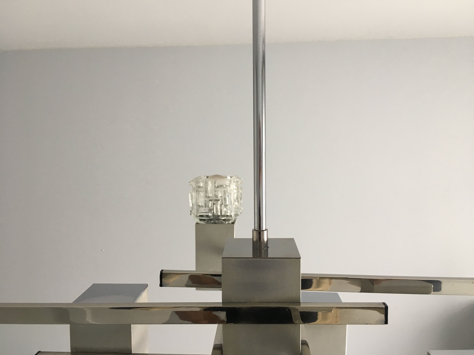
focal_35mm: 29
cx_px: 237
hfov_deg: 61.7
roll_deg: -0.1
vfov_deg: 48.2
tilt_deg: -6.9
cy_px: 178
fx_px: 397
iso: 40
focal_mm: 4.15
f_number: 2.2
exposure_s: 1/33
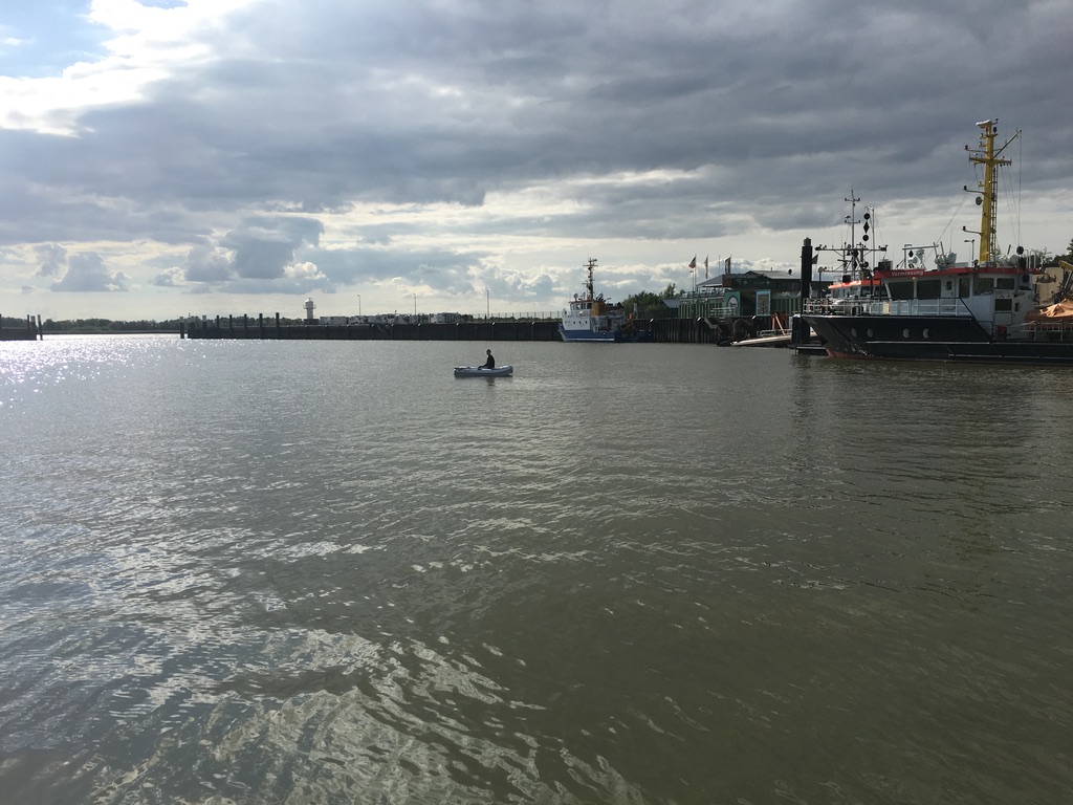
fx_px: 899
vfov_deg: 48.2
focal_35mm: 29
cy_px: 402
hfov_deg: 61.7
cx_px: 536
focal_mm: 4.15
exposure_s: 1/2959
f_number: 2.2
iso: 25
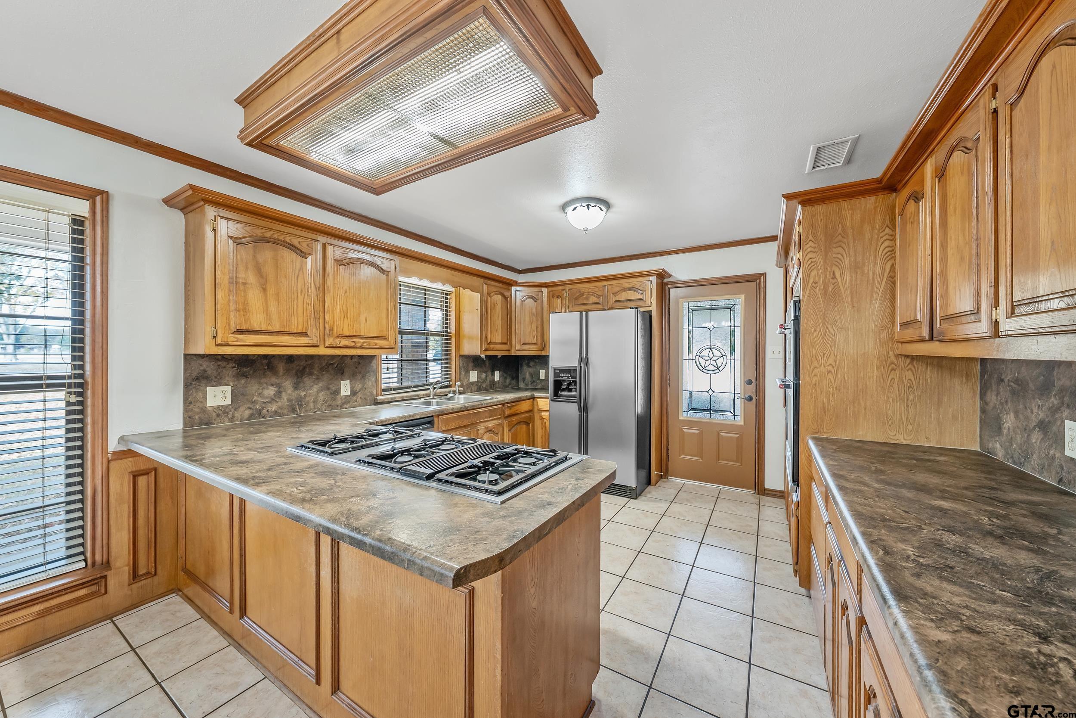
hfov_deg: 108.3
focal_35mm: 13
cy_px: 359
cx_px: 538
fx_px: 389
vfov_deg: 85.4
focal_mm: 13
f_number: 8
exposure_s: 1/8
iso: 800
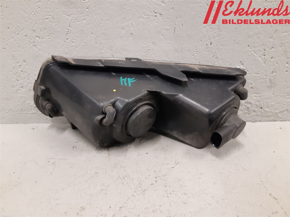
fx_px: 218
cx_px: 145
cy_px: 108
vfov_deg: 53.1
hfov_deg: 67.3
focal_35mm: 26
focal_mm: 3.93
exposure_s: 1/50
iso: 250
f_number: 1.7
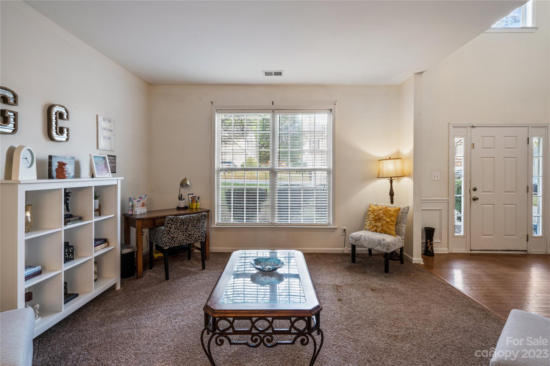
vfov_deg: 73.7
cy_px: 183
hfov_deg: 96.7
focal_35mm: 16
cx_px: 275
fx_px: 244
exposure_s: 1.3
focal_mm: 16
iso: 100
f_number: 13
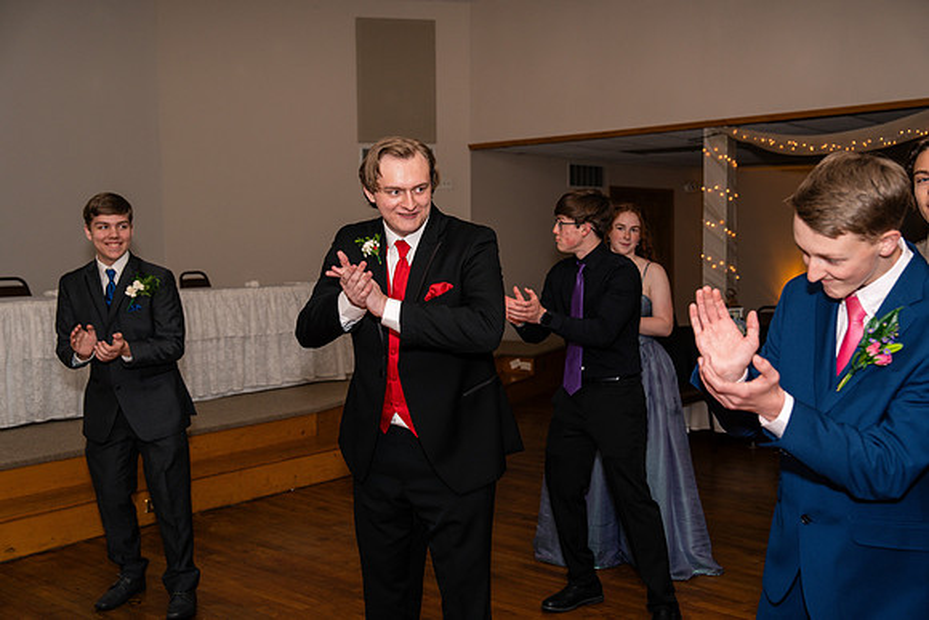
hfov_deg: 47.4
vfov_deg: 32.6
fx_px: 1058
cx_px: 464
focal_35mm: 41
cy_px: 310
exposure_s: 1/250
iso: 400
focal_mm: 41
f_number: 4
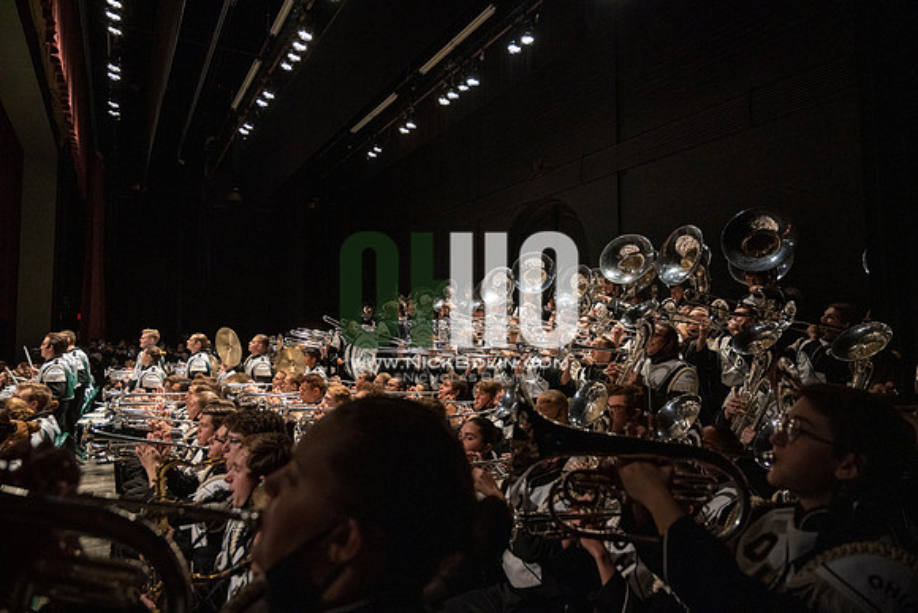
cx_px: 459
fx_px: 612
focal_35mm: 24
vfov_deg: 53.2
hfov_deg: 73.7
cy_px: 306
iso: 2500
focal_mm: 24
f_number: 4
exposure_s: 1/500
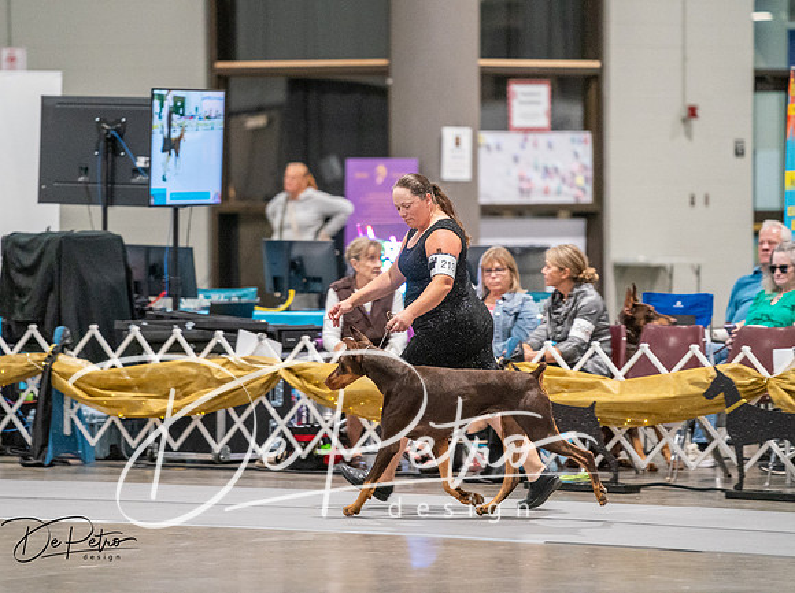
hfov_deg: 8.0
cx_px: 363
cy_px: 251
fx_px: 5700
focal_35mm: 249
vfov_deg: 6.0
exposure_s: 1/250
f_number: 2.8
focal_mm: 200
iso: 6400
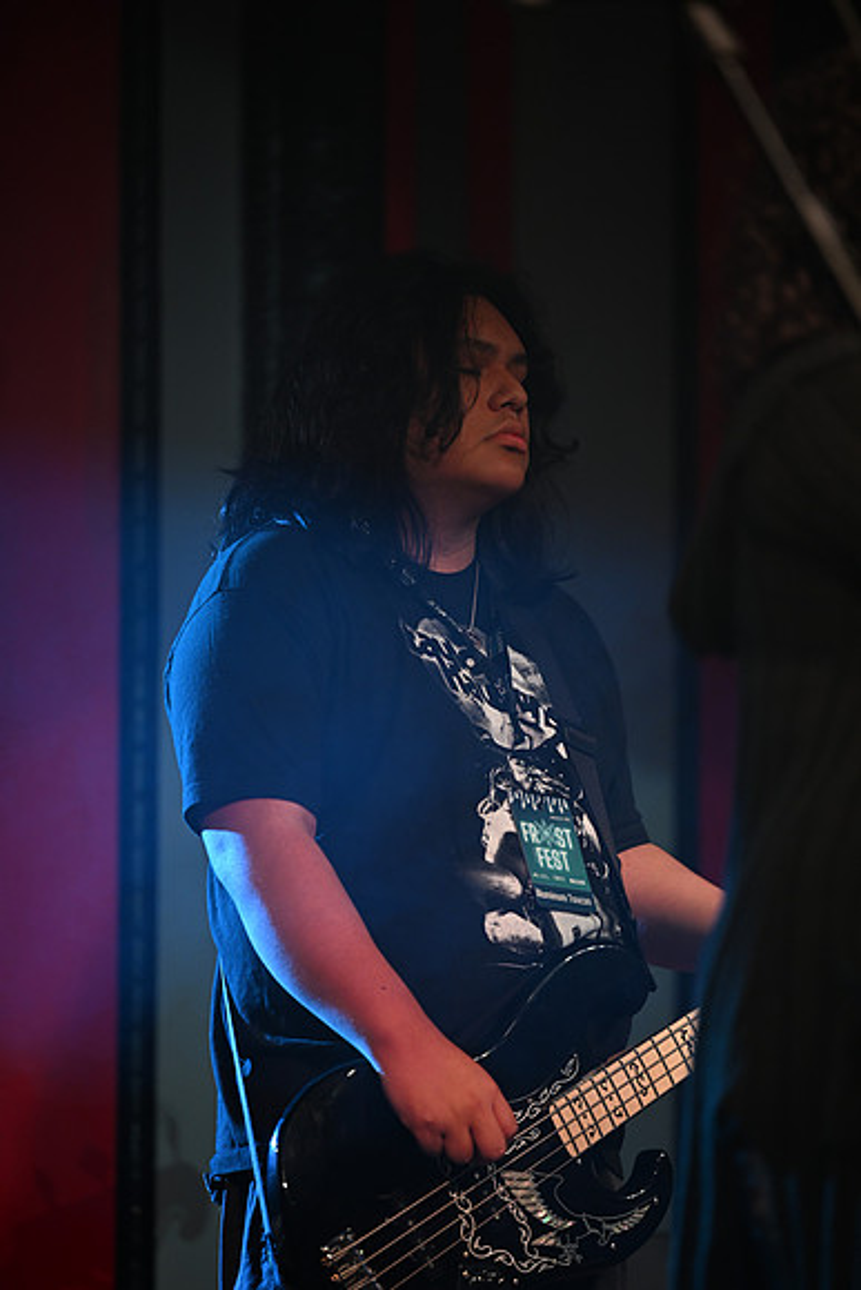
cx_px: 430
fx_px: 7170
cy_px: 645
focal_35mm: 200
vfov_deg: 10.3
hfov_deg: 6.9
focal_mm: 200
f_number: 2.8
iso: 1000
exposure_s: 1/400
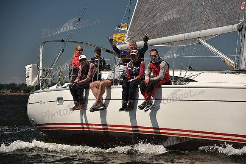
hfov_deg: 15.2
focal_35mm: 135
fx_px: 923
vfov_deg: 10.2
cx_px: 123
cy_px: 82
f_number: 5.6
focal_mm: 135
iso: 250
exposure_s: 1/1250
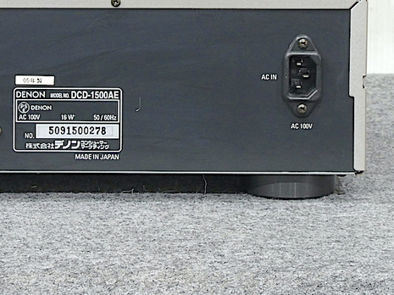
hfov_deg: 6.3
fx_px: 3548
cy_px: 25
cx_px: -2
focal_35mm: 312
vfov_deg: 4.8
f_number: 5.4
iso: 200
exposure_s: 1/6
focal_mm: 27.1
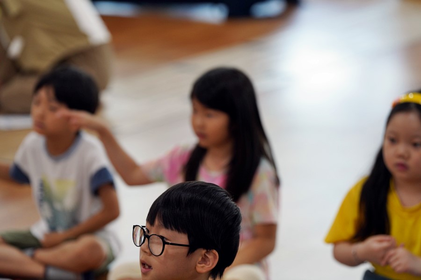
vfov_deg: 8.2
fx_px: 1953
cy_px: 140
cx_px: 210
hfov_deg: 12.3
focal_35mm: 167
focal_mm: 167
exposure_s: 1/200
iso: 1250
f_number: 4
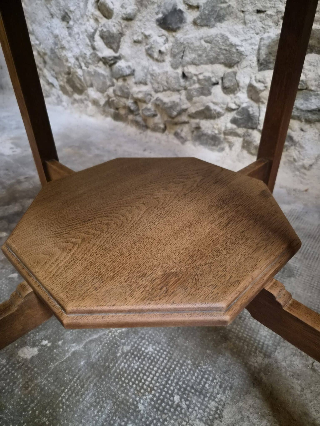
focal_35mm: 23
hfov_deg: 58.9
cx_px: 160
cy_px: 213
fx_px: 283
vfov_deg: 73.9
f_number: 1.8
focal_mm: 5.4
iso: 2000
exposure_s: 1/100
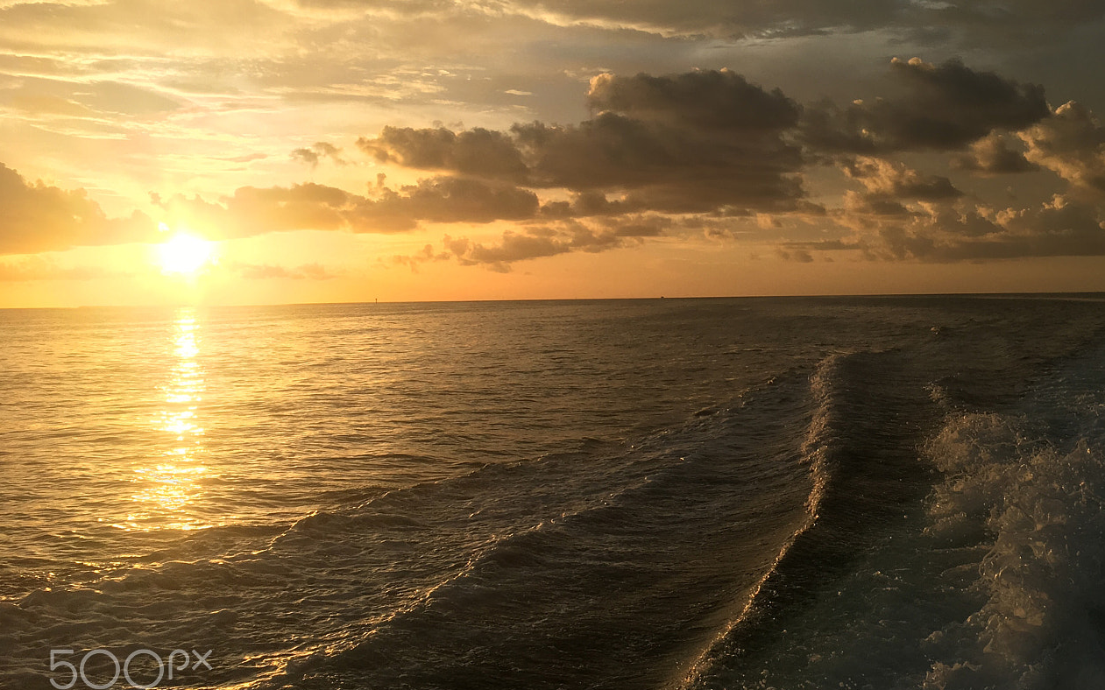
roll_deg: +0.7
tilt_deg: +1.0
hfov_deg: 49.9
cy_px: 259
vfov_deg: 32.6
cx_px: 696
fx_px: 1174
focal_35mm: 39
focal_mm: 4.15
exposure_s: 1/1538
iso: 25
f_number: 2.2
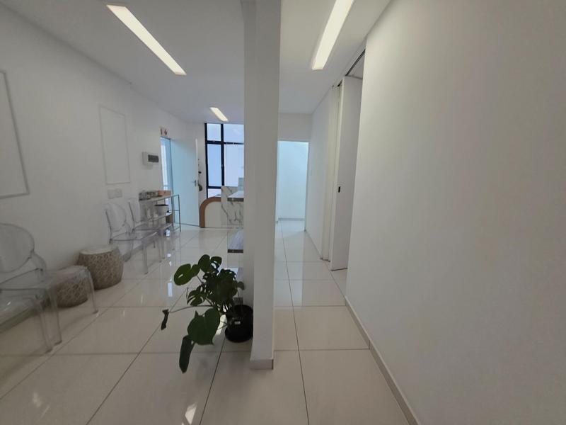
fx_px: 213
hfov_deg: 106.2
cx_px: 283
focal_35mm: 13
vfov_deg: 89.9
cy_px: 212
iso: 125
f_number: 1.9
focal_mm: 2.2
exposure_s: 1/100
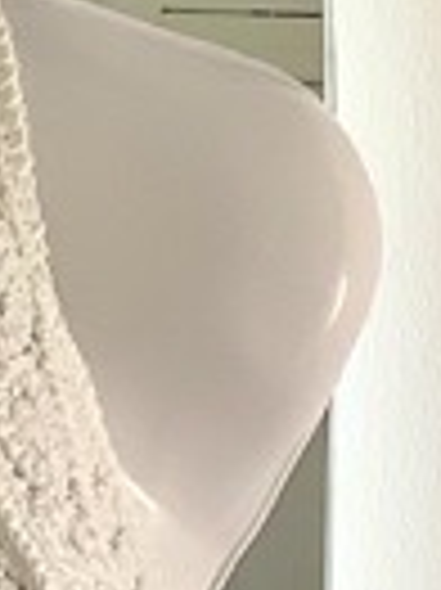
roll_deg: +0.2
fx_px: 4032
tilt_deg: -10.0
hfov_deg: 6.2
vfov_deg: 7.9
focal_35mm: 237
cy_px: 1297
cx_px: -292
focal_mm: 3.3
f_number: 2.4
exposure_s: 1/100
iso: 80
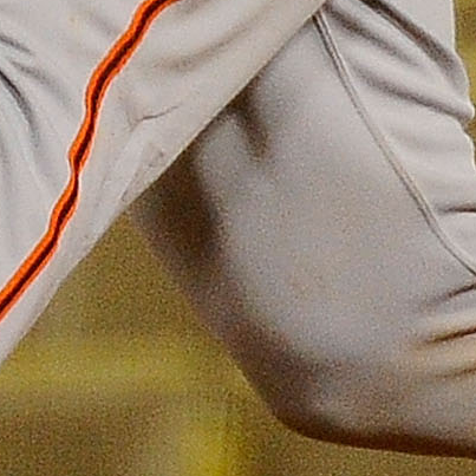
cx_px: 511
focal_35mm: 3587
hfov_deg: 0.5
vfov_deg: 0.5
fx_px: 55804
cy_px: -906
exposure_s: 1/1000
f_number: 4
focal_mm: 400
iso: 3200
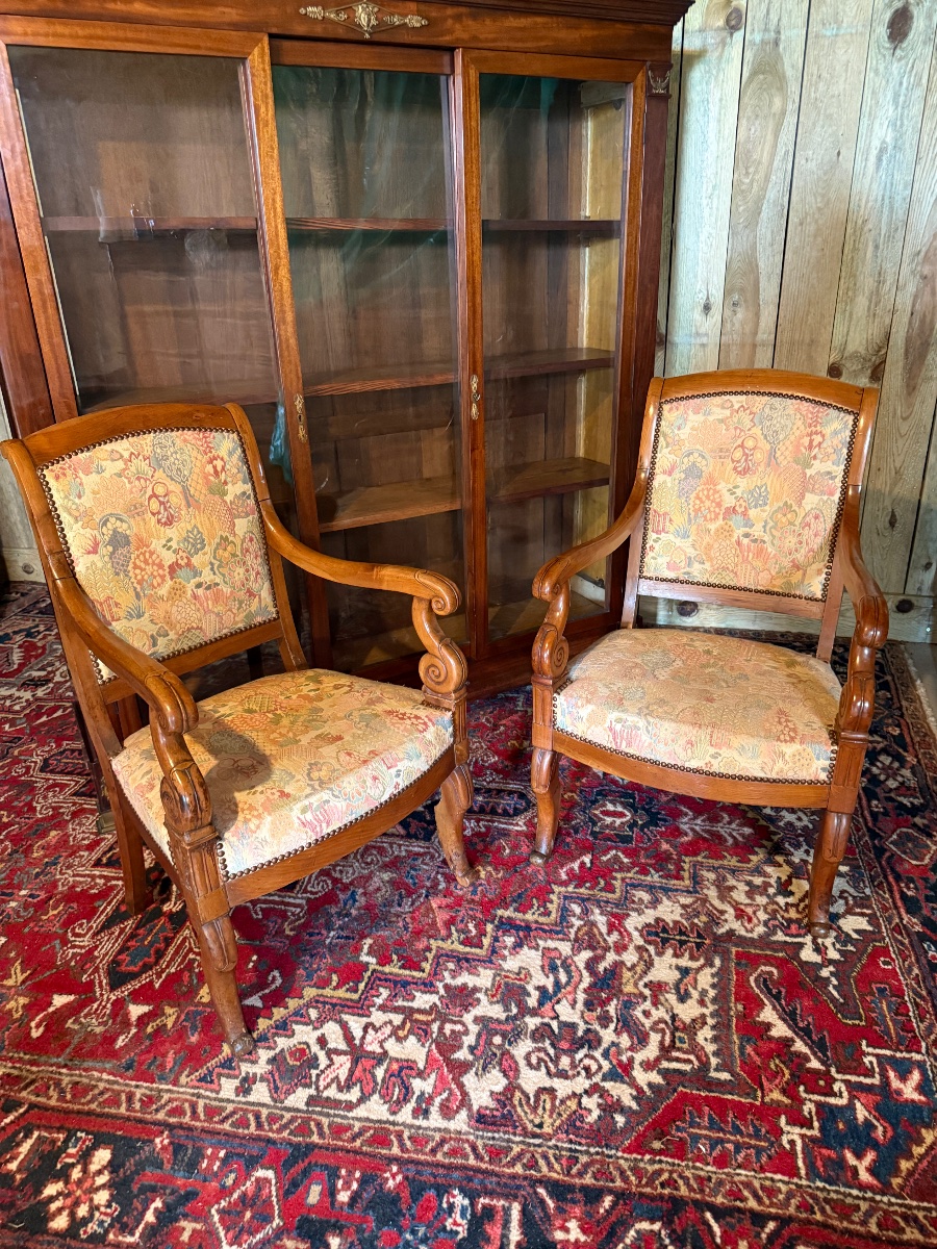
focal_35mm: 24
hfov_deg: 56.8
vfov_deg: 71.6
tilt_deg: -23.7
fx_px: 866
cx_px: 468
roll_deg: +1.0
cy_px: 624
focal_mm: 6.76
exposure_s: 1/41
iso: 800
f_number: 1.78
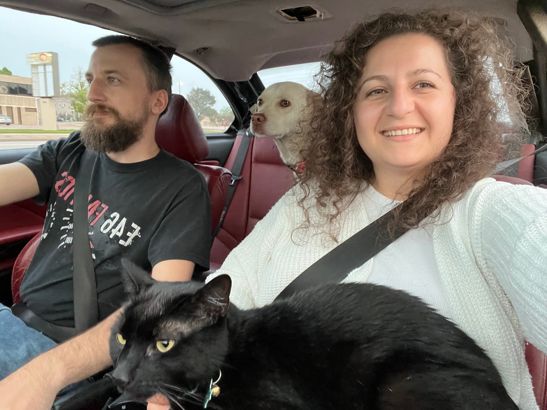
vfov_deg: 58.9
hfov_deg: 73.9
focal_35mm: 23
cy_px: 205
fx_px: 363
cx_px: 274
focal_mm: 2.71
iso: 320
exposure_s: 1/60
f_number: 2.2
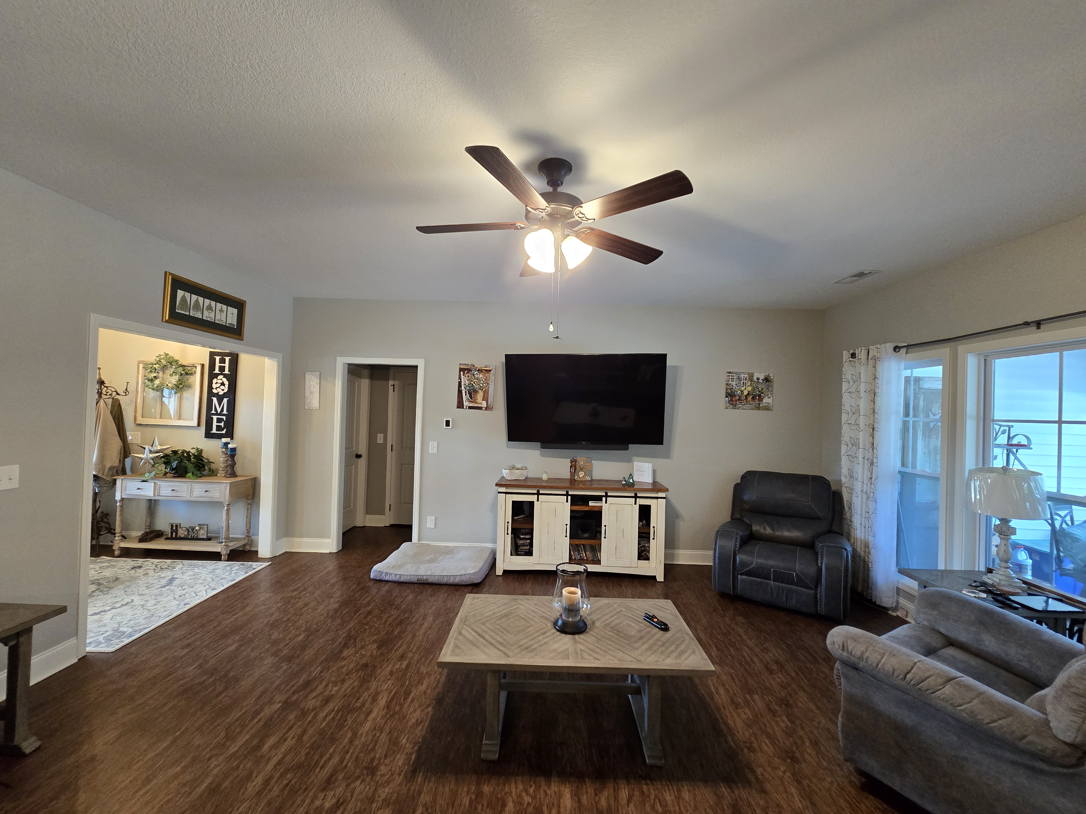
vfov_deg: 89.9
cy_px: 407
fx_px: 408
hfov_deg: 106.2
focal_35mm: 13
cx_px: 543
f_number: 2.2
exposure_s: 1/60
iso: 400
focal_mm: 2.2
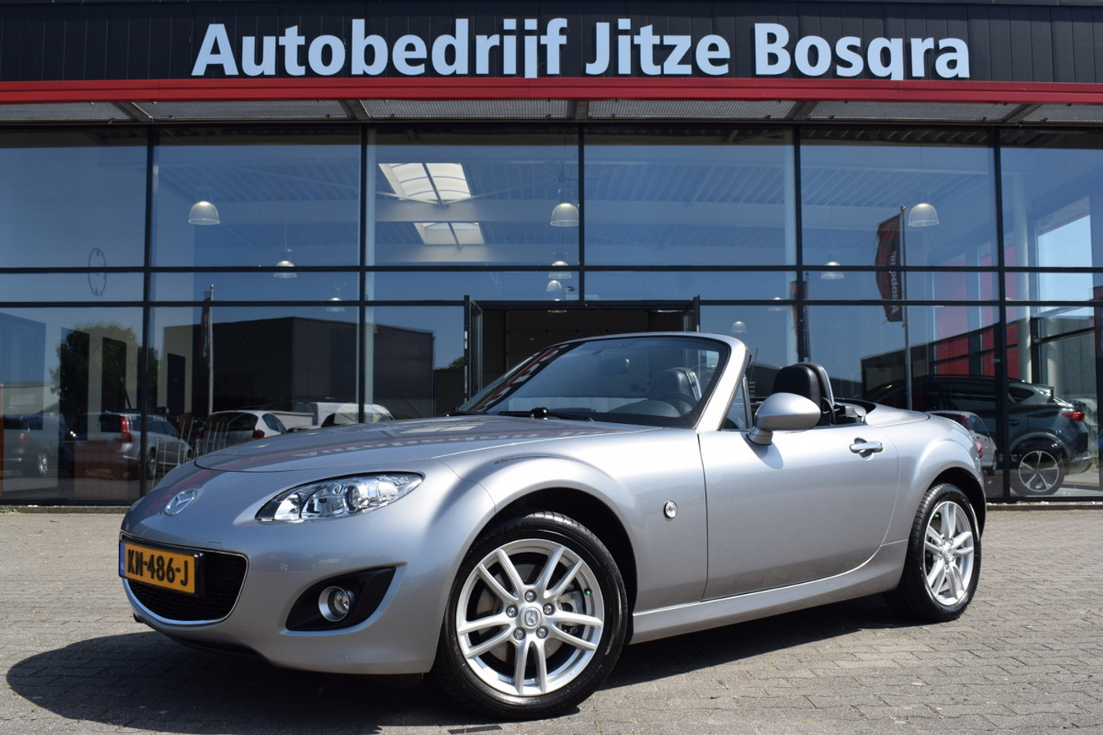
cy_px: 368
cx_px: 552
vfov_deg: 35.5
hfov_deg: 51.3
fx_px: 1149
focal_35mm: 38
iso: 200
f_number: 9
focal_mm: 25
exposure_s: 1/320
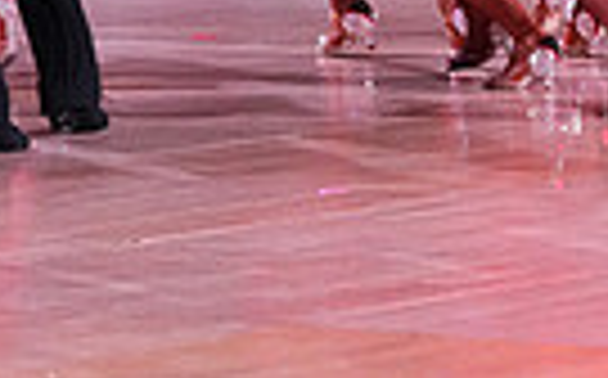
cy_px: -488
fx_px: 6752
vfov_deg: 3.2
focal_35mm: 408
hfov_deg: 5.1
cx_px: 45
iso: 5000
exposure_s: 1/320
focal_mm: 93
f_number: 5
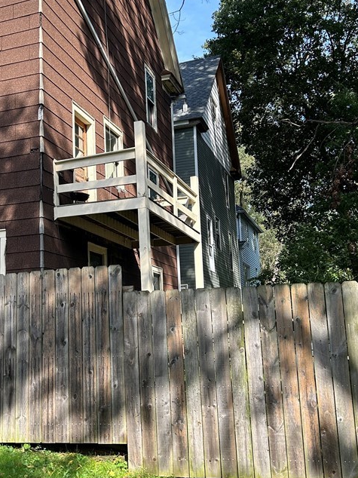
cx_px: 142
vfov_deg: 44.8
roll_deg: +2.0
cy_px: 231
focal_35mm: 42
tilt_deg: +10.0
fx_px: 580
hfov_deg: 34.2
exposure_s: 1/1058
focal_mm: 5.7
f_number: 1.5
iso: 50
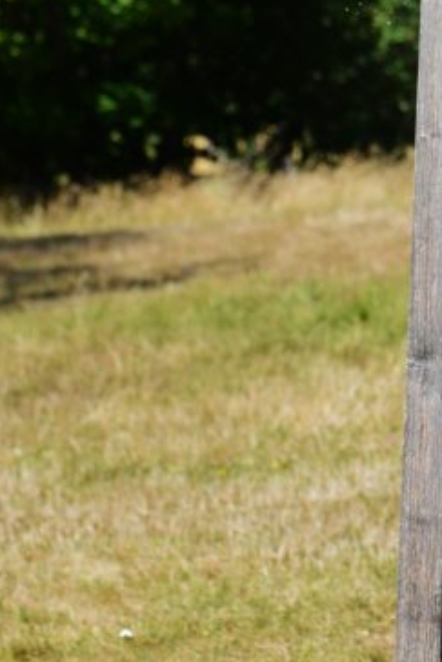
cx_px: 455
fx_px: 5170
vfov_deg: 7.3
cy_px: 124
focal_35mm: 281
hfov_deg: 4.9
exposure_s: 1/4000
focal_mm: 100
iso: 1250
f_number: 5
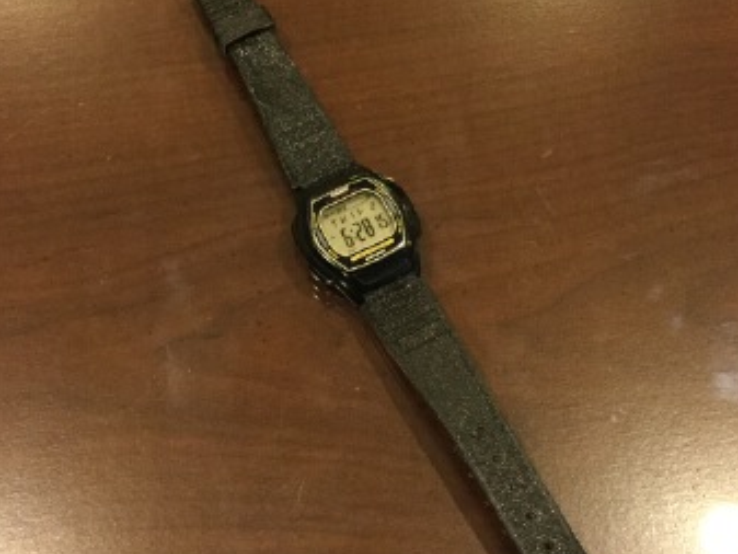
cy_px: 285
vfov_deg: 29.7
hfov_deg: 38.9
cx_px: 365
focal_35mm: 49
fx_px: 1045
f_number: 2.4
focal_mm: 3.3
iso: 200
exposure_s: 1/15
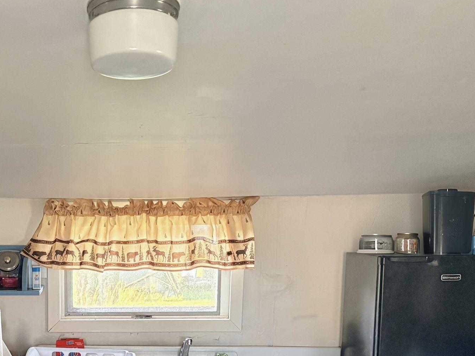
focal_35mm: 59
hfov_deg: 31.6
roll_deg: +0.9
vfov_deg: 23.5
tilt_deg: -8.9
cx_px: 76
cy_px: 379
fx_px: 809
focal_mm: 5.96
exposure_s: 1/60
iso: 500
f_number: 1.6
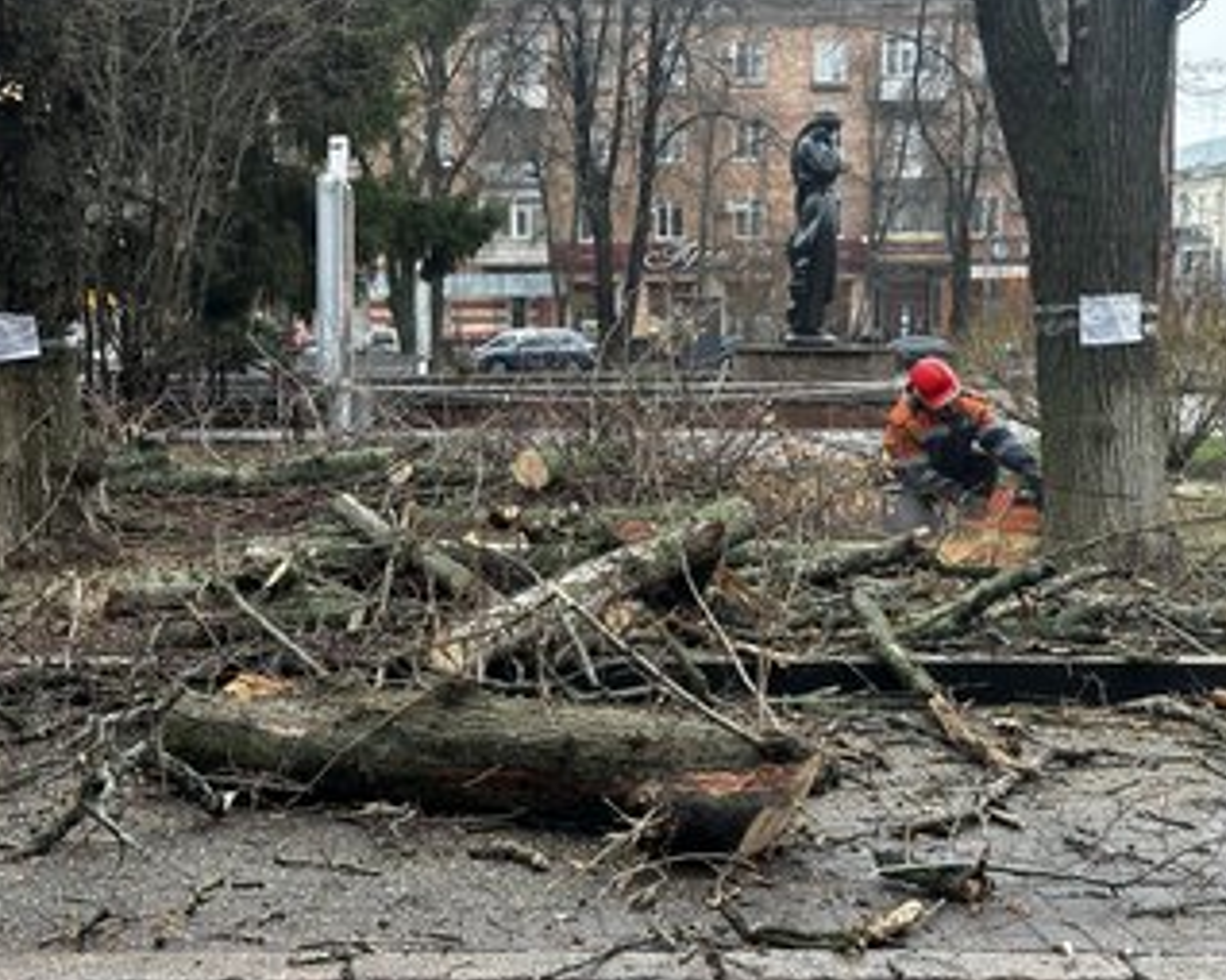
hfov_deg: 31.9
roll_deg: +0.4
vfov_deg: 25.8
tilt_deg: -4.9
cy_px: 482
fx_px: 2139
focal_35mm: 59
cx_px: 544
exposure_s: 1/109
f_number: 1.78
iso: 80
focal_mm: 6.86
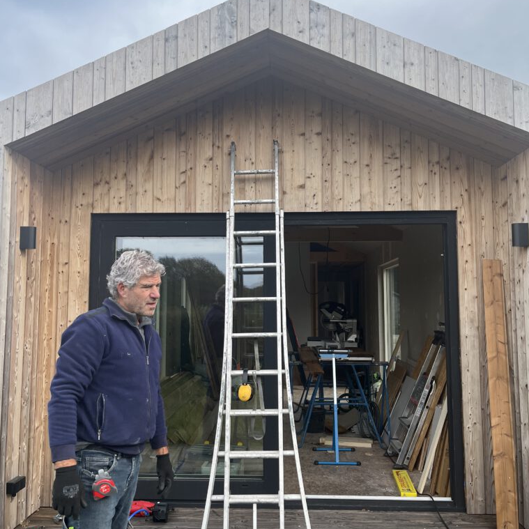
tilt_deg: +3.2
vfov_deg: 52.5
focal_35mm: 31
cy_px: 259
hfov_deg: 52.5
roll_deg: +0.6
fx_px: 536
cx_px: 262
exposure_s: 1/975
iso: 50
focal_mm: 5.1
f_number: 1.6
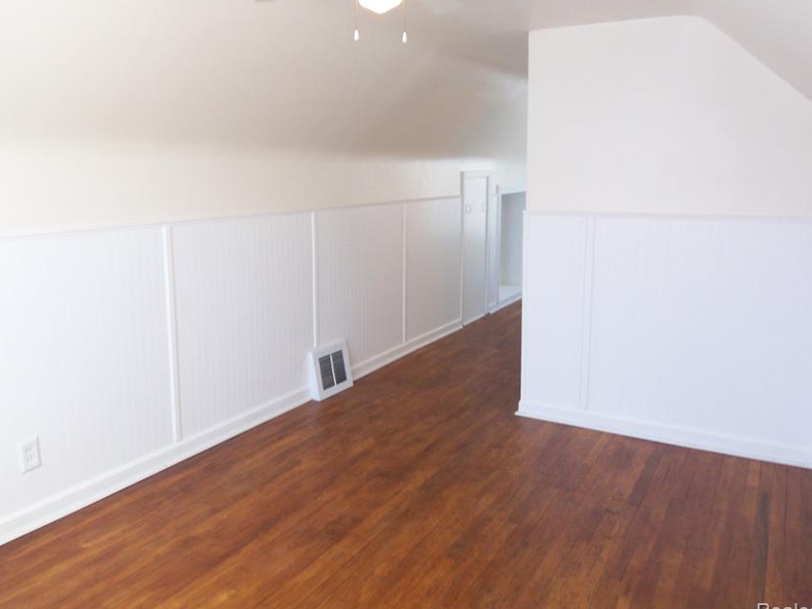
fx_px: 657
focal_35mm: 28
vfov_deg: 49.6
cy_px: 256
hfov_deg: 63.3
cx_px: 360
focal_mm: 3.8
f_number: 2.8
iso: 80
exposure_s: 1/30
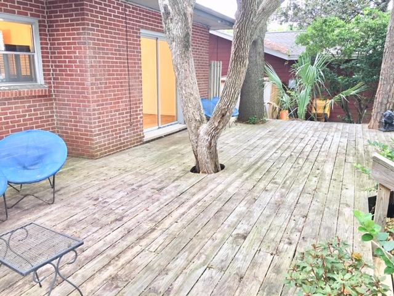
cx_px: 197
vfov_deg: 48.2
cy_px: 148
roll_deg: -0.6
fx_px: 330
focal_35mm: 29
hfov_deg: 61.7
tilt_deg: -11.9
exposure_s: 1/15
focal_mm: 4.15
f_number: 2.2
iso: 50
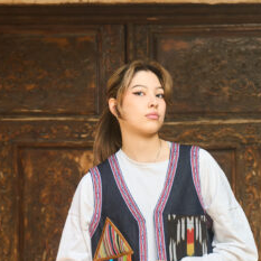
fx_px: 1408
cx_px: 155
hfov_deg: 10.6
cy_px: 305
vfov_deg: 10.4
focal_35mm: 165
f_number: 2.8
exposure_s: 1/160
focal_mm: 70
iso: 320
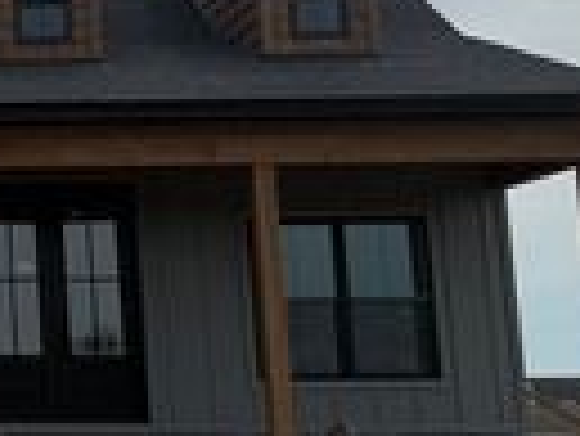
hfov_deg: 17.9
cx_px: -387
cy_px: 133
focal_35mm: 93
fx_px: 1560
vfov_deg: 15.9
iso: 80
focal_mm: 6.76
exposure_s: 1/10309
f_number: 1.78
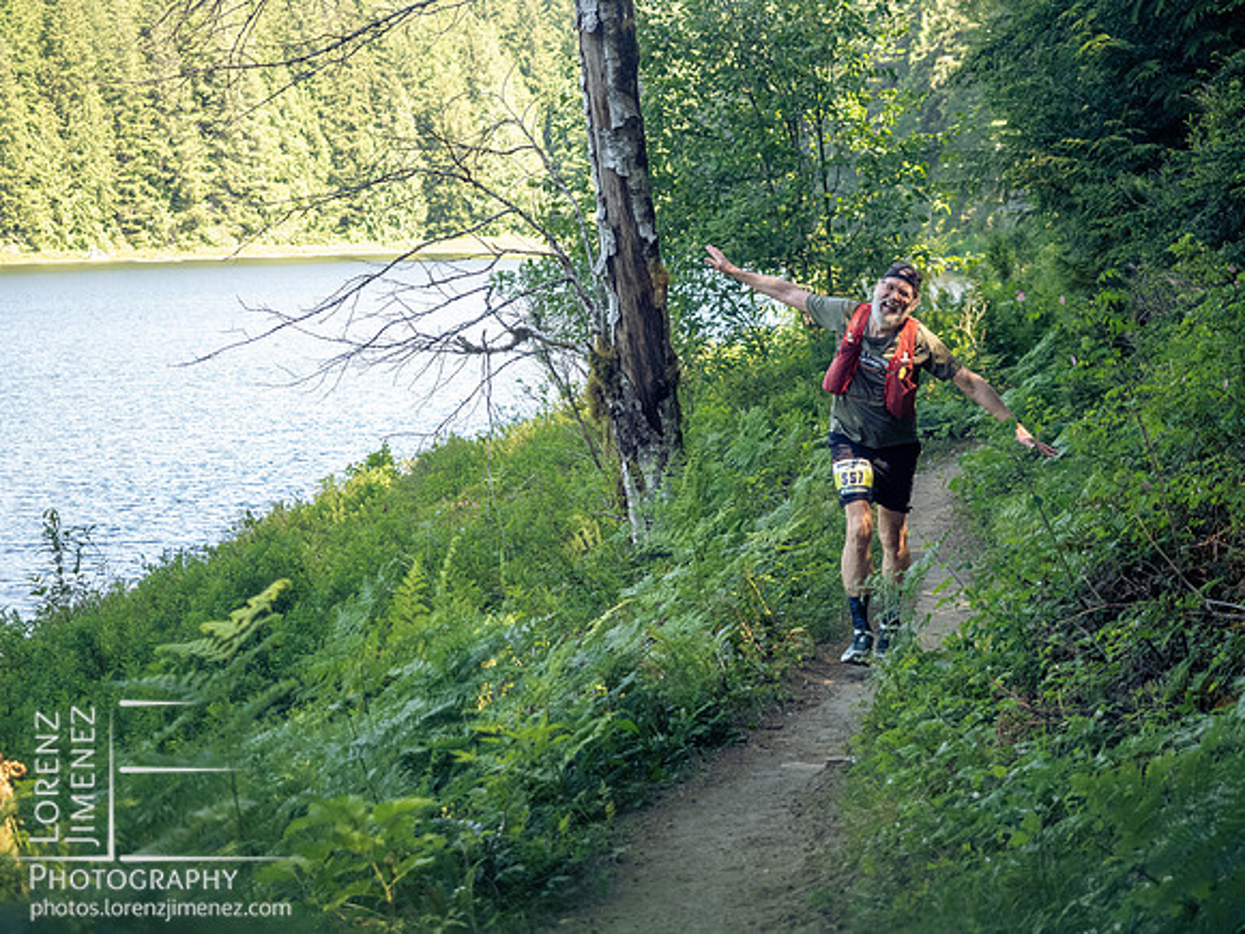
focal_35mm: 80
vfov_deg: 18.4
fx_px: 2877
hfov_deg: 24.4
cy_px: 467
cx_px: 622
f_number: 2.8
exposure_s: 1/1000
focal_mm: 40
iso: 1600
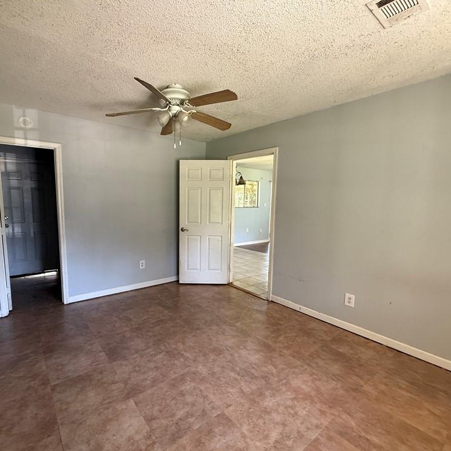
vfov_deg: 84.0
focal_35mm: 17
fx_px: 251
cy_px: 229
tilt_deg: -6.3
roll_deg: -0.8
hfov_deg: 83.5
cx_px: 194
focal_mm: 2.22
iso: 320
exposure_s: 1/68
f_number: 2.2
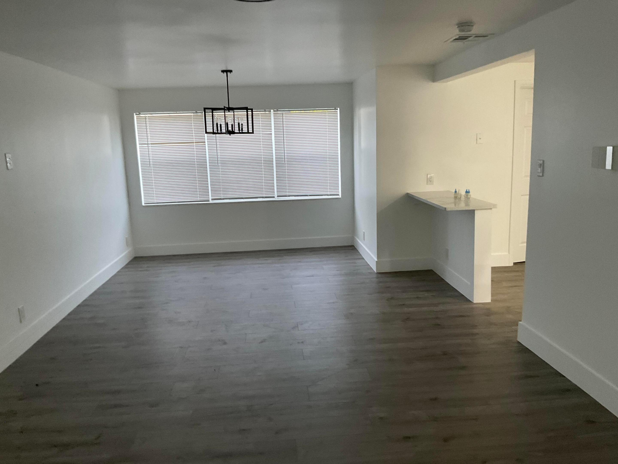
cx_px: 309
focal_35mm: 29
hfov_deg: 61.7
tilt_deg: -10.1
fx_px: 518
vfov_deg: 48.2
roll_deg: +0.5
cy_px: 232
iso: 125
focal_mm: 3
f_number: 1.8
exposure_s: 1/60
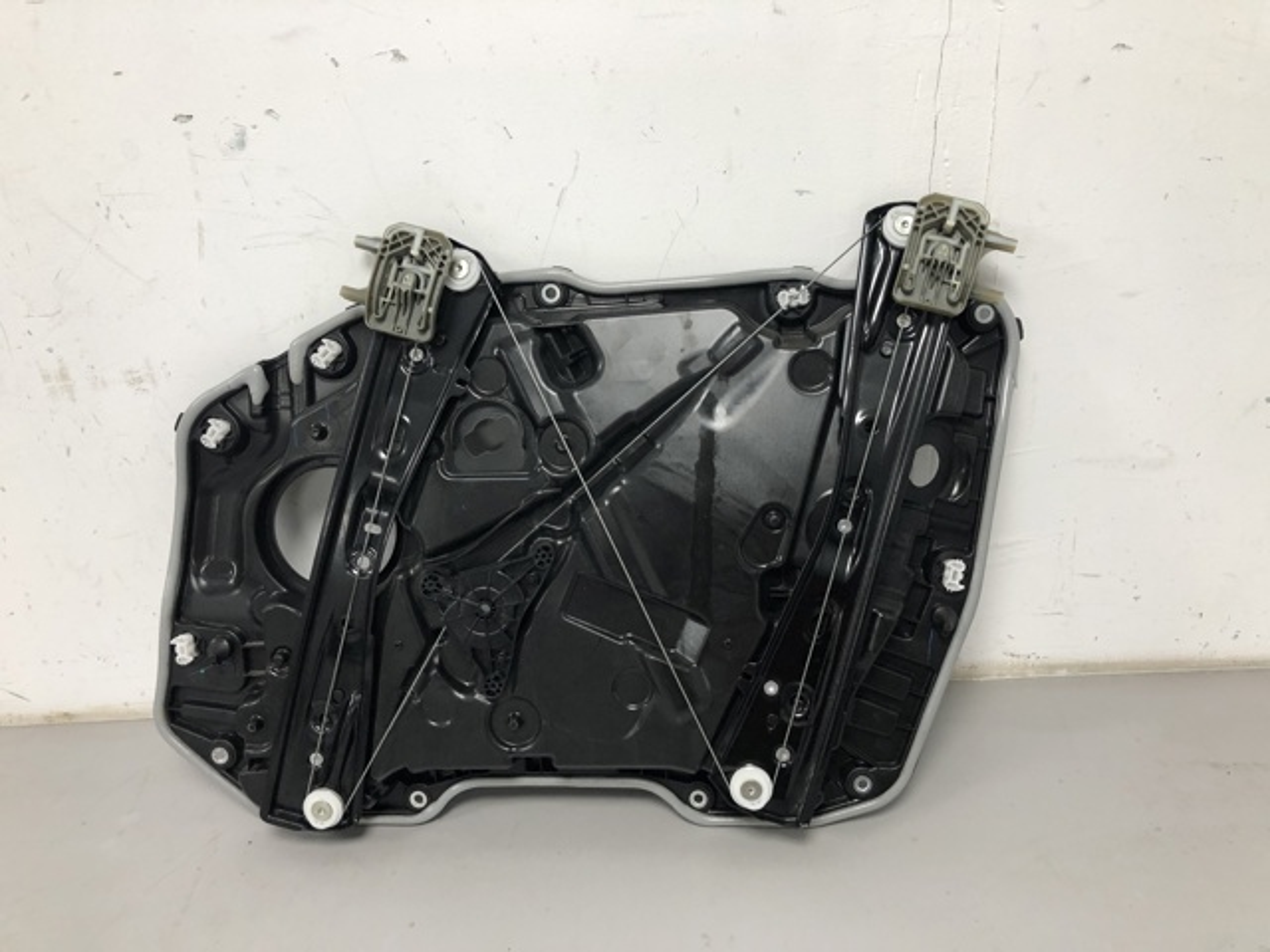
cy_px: 476
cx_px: 635
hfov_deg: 63.4
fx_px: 1027
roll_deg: +4.9
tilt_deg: -26.8
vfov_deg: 49.7
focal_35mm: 28
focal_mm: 4
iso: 40
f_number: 1.8
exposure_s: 1/33
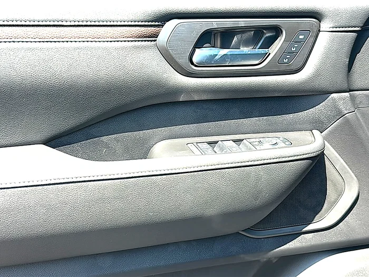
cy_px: 138
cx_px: 184
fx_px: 469
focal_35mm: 44
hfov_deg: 42.9
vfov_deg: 32.9
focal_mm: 6.86
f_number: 1.78
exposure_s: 1/469
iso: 80
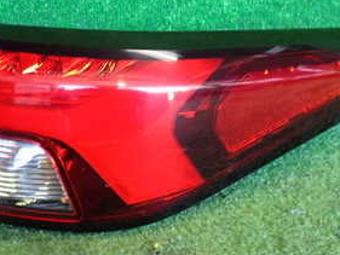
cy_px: 102
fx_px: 629
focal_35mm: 64
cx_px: 162
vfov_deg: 22.9
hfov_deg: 30.2
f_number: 2.3
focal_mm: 5.4
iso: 200
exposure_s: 1/30
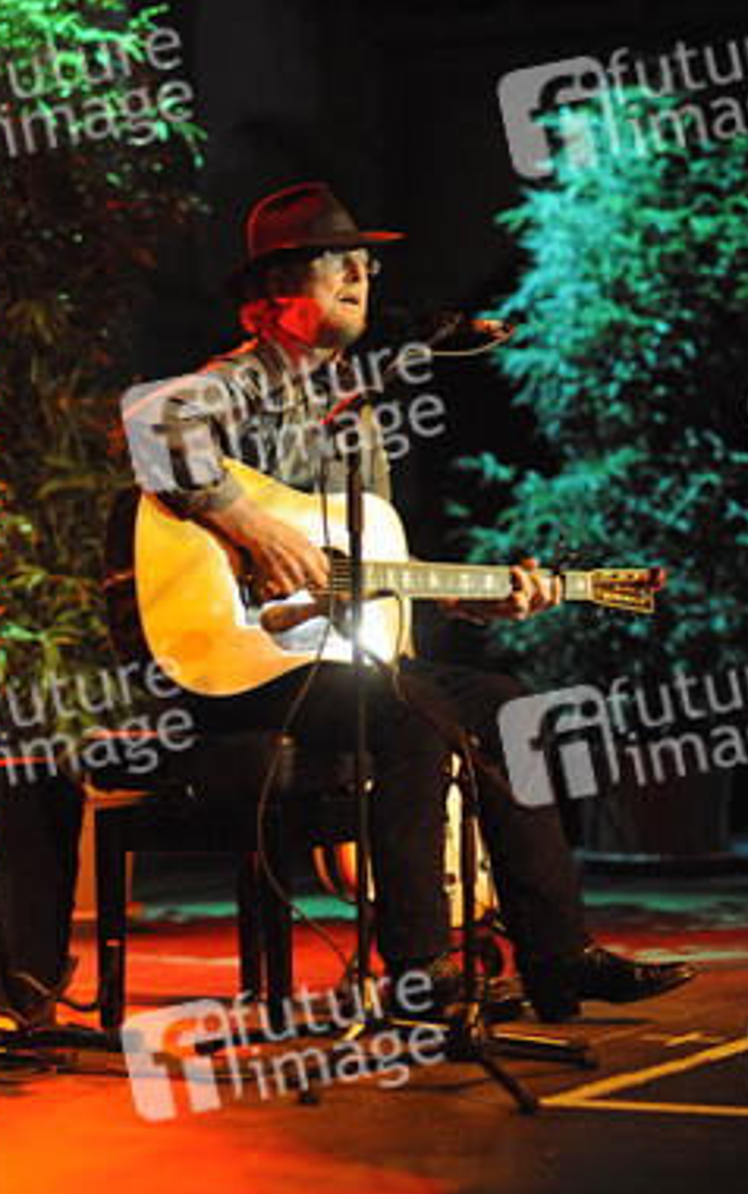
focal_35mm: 91
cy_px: 575
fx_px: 2964
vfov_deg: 22.8
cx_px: 374
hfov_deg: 14.4
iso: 6400
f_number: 2.5
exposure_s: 1/160
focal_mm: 85
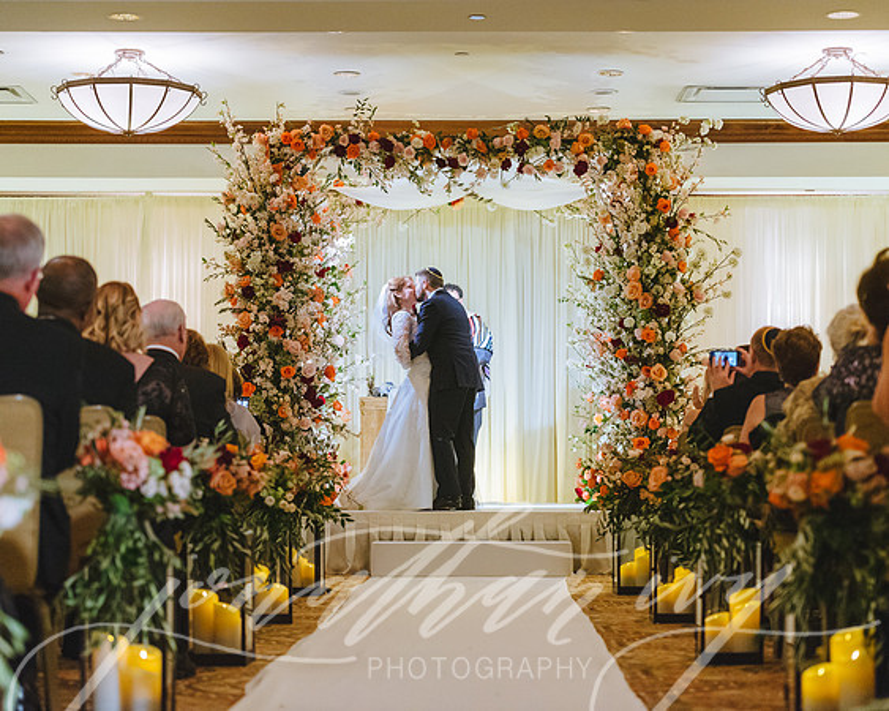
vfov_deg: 19.4
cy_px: 356
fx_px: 2075
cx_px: 444
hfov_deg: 24.2
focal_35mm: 79
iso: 3200
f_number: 2.8
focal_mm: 70
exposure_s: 1/160
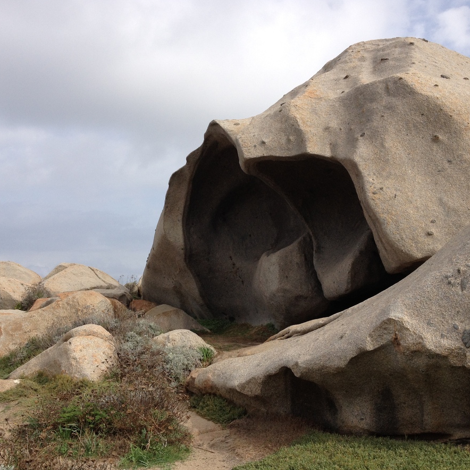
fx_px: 645
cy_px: 235
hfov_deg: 40.0
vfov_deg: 40.0
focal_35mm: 42
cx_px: 226
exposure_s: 1/1577
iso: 64
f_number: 2.4
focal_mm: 4.28
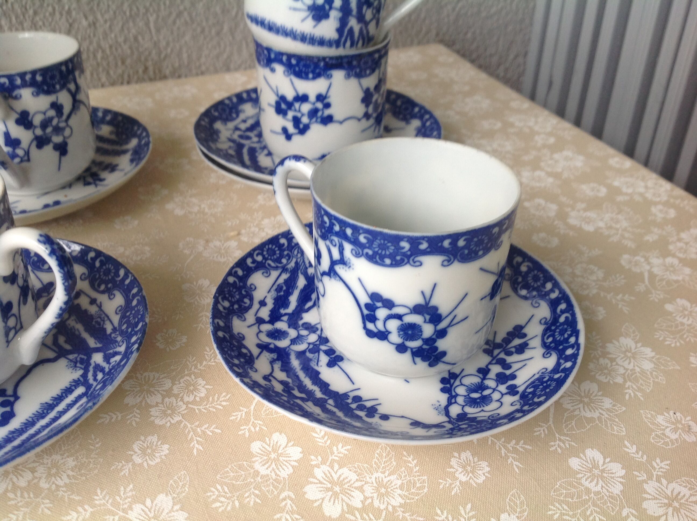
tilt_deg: -33.9
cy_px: 260
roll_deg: -3.3
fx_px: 704
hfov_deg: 52.7
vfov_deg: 40.6
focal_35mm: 35
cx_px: 348
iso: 50
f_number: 2.4
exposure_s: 1/20
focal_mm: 4.28
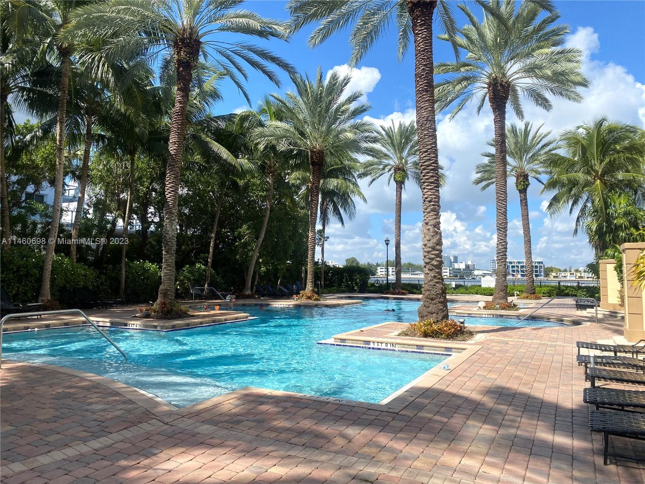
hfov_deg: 67.3
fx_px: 484
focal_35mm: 26
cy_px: 242
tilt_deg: +4.1
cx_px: 322
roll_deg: -1.5
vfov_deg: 53.1
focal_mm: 4.25
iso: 32
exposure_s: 1/2625
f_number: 1.8
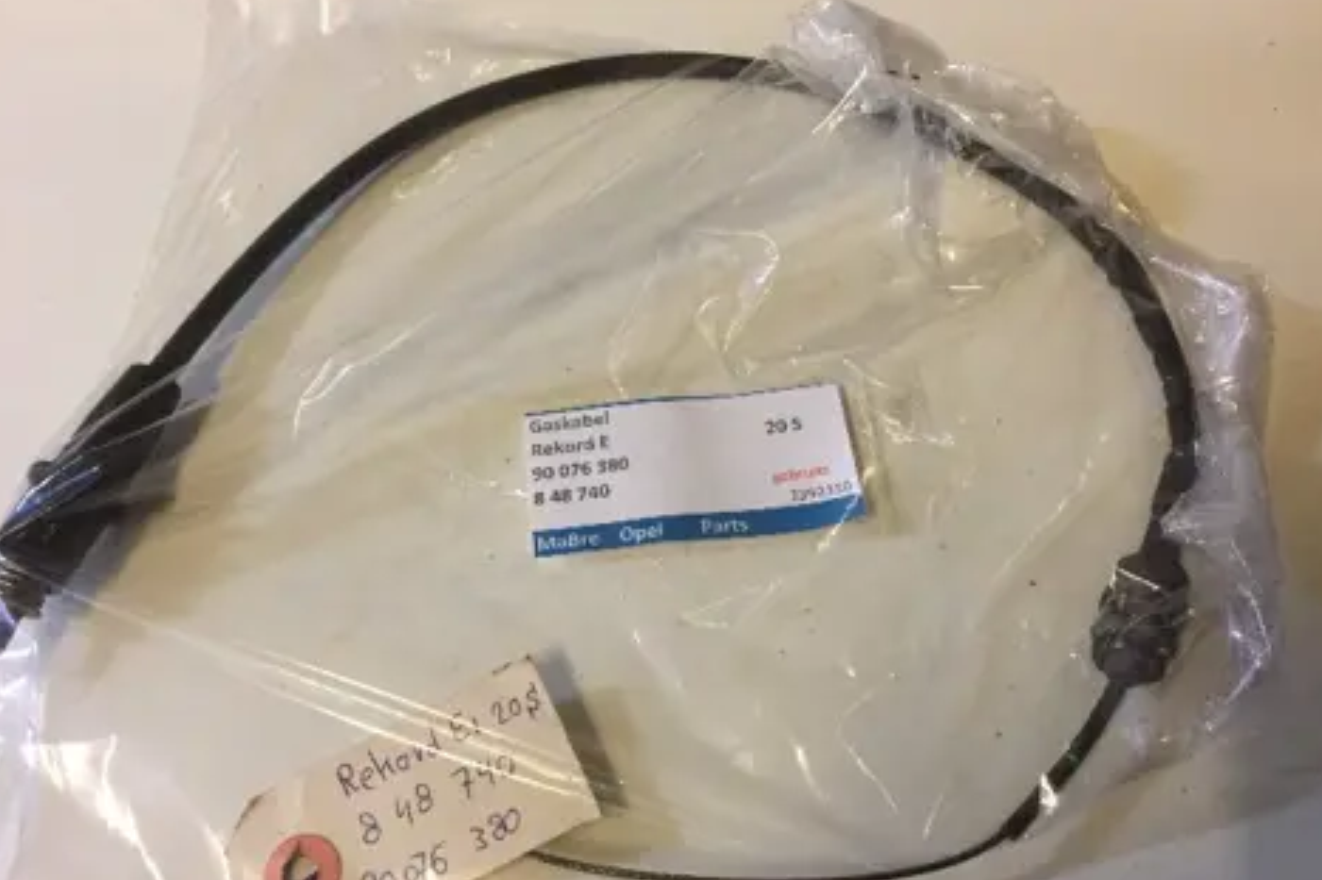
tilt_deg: -62.7
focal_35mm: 31
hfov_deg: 60.3
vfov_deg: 42.2
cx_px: 662
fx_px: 1138
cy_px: 490
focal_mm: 4.15
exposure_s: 1/33
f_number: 2.2
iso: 200
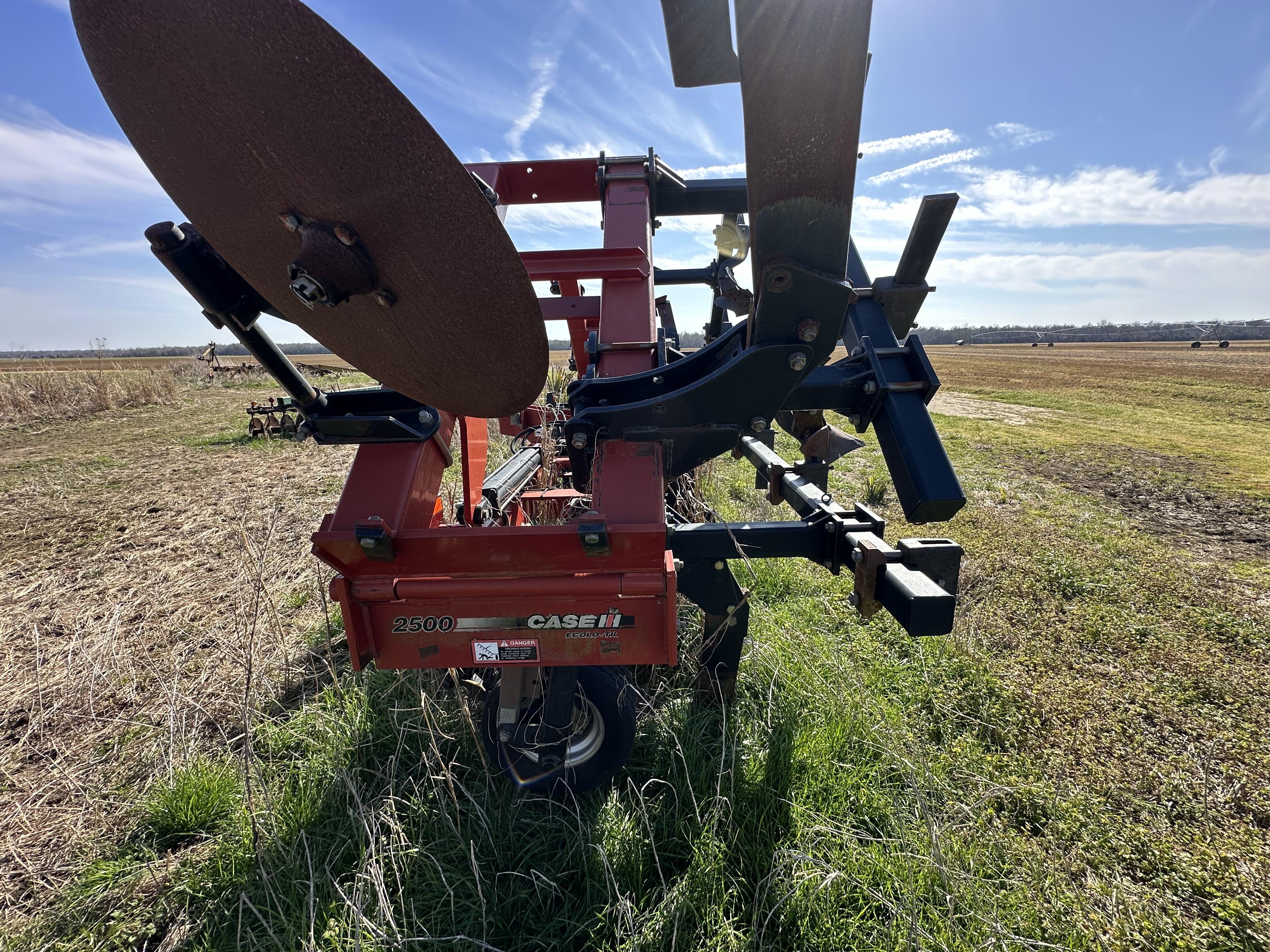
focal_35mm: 14
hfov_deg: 102.1
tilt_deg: -12.9
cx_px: 635
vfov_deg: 85.7
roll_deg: +0.8
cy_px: 476
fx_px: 514
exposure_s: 1/572
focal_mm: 2.22
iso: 40
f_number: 2.2
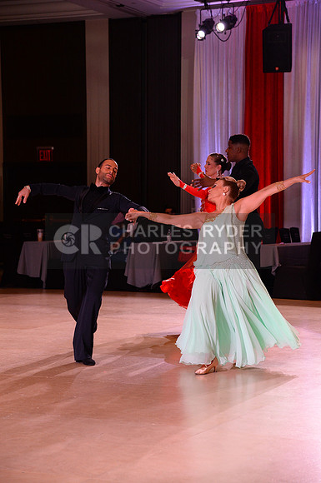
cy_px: 242
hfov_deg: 16.6
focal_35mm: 82
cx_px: 160
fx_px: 1100
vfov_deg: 24.8
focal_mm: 82
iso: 2500
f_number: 7.1
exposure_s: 1/250
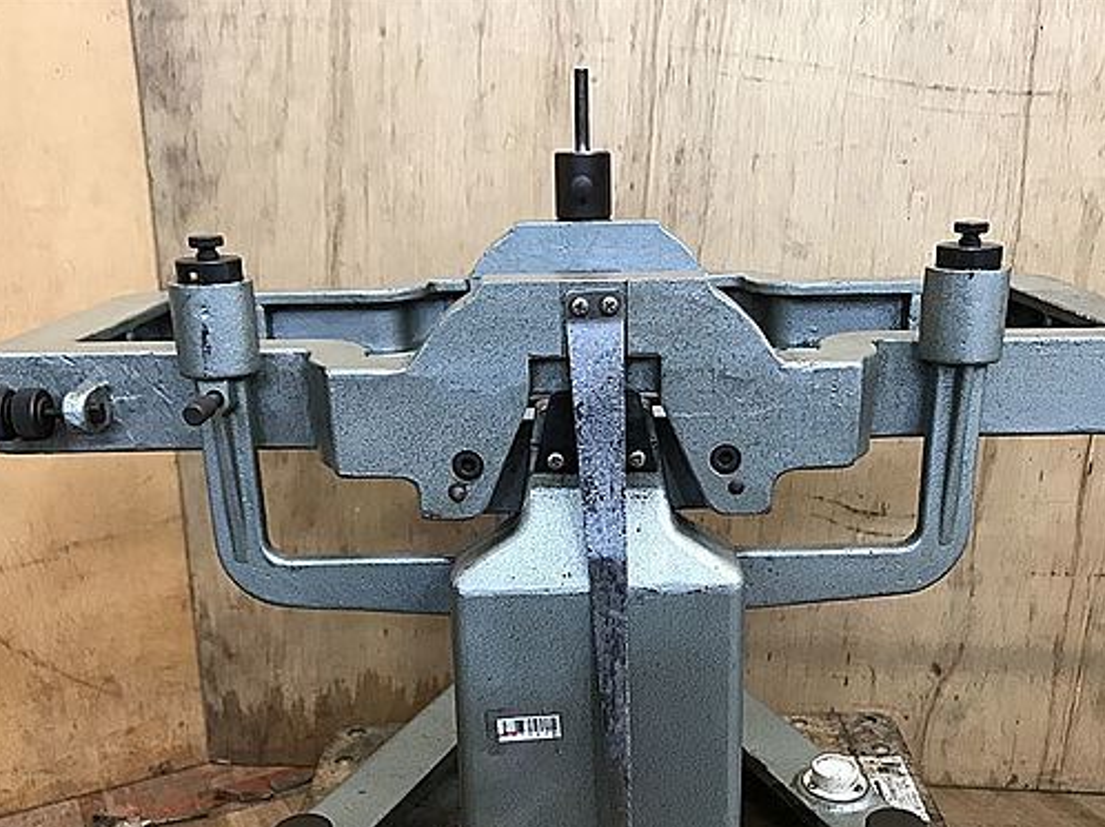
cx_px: 590
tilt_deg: -19.7
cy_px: 523
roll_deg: +0.3
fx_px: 1149
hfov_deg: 51.3
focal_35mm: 36
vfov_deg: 39.3
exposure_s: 1/15
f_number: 1.8
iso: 50
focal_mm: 3.99
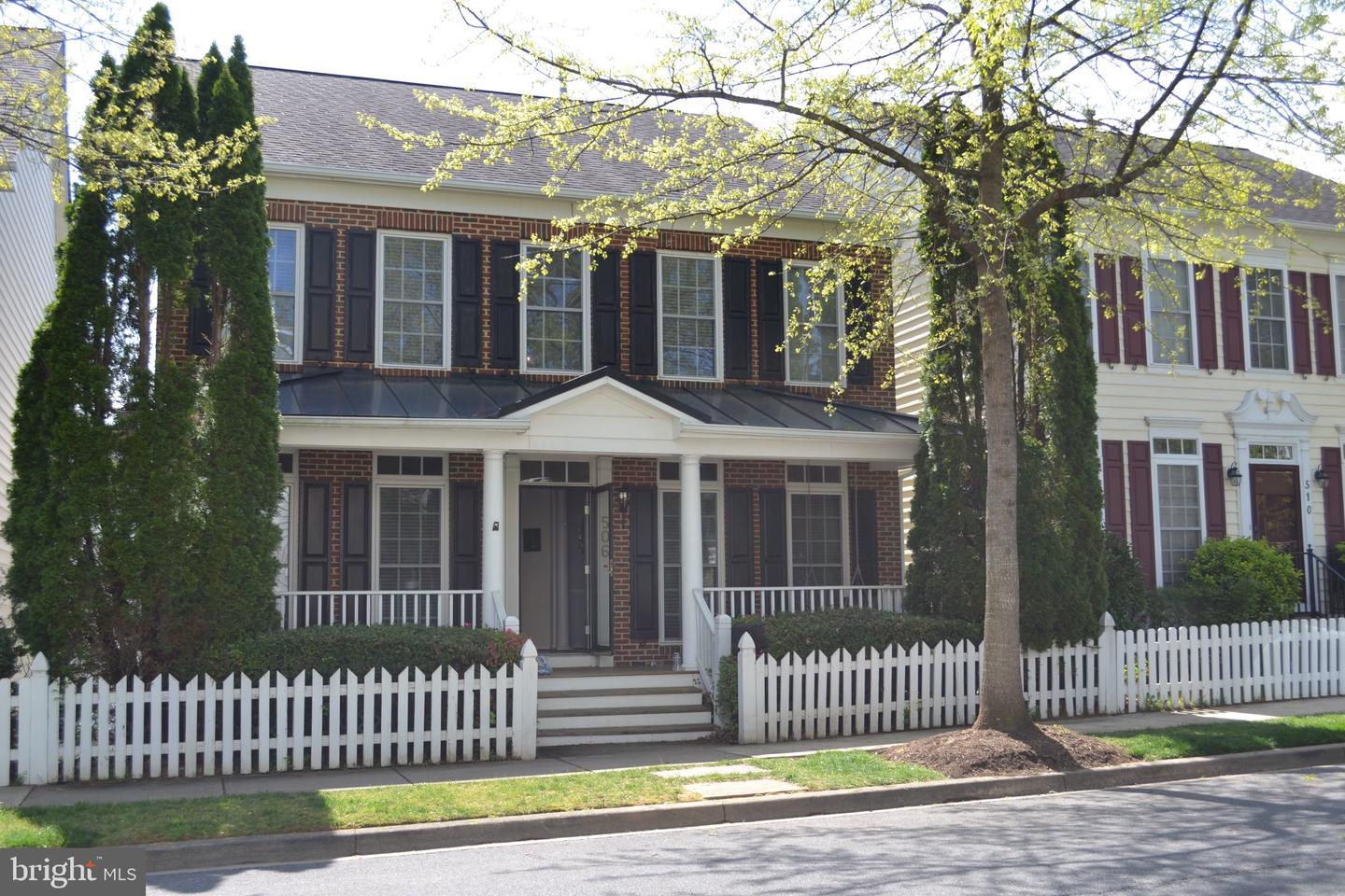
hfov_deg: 53.1
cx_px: 672
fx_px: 1345
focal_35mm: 36
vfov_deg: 36.9
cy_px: 448
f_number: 6.3
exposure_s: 1/160
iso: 100
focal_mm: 24
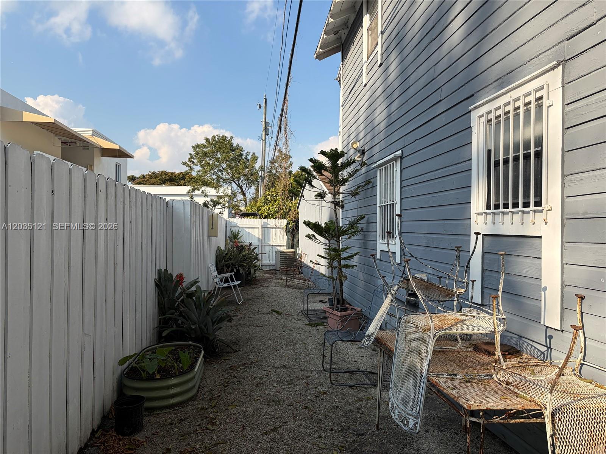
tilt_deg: +1.1
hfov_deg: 67.3
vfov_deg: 53.1
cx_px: 303
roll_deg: -0.3
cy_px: 227
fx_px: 455
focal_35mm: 26
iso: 50
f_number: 1.6
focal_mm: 5.96
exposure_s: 1/2012
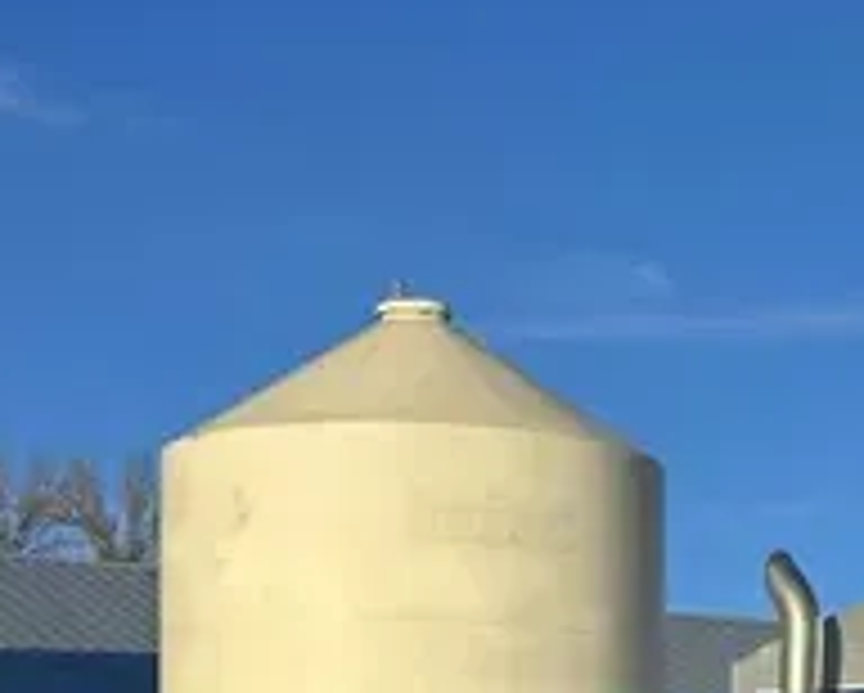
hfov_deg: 12.1
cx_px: 1008
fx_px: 3993
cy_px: 999
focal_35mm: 156
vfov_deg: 9.7
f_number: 1.78
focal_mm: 6.86
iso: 64
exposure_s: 1/4016
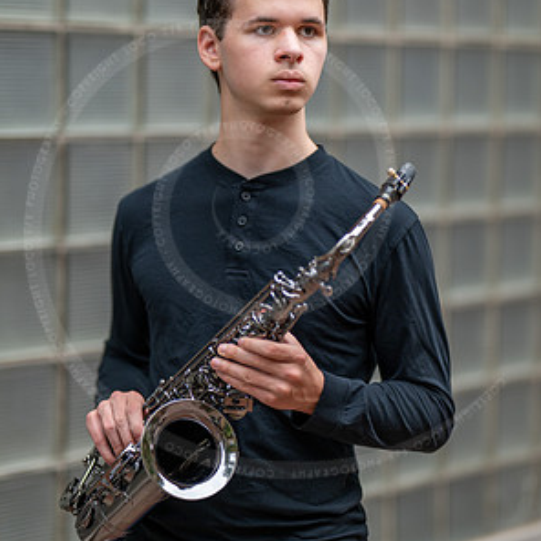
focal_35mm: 110
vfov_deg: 15.8
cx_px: 270
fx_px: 1945
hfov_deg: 15.8
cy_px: 241
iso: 250
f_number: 1.2
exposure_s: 1/320
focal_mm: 85
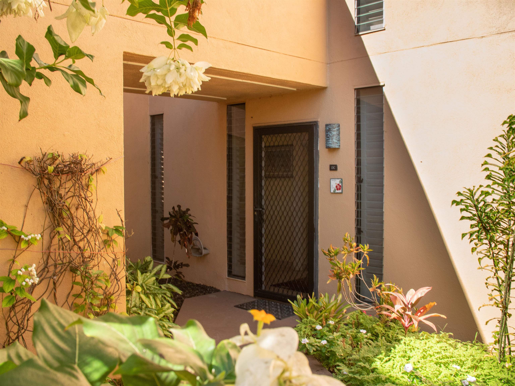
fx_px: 536
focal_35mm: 36
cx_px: 258
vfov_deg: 39.7
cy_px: 193
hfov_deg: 51.4
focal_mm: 18
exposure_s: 1/50
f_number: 8
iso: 400
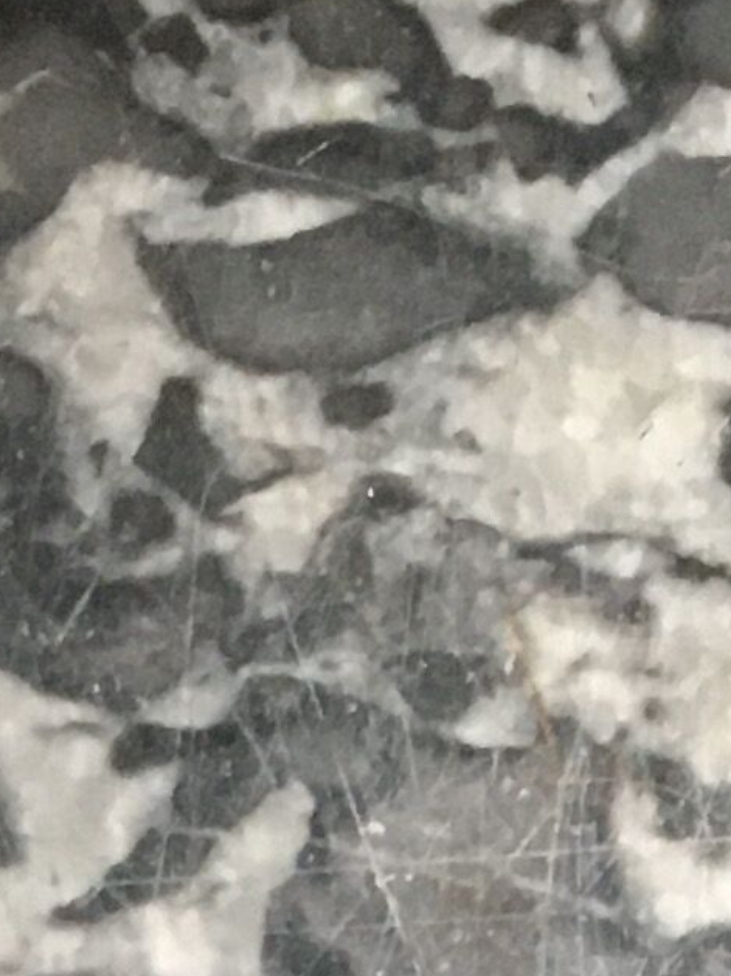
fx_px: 5242
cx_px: 362
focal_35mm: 186
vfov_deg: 9.4
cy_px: 2365
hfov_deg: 8.0
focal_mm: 4.15
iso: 200
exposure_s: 1/33
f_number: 2.2
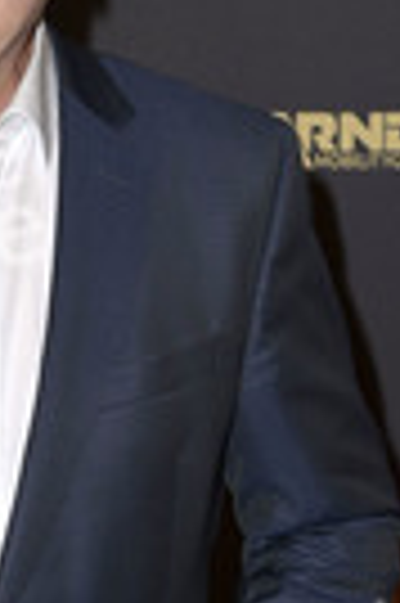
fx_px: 2490
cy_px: 464
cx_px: -58
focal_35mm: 149
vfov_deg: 13.7
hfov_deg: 9.1
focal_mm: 50
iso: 640
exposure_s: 1/250
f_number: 5.6
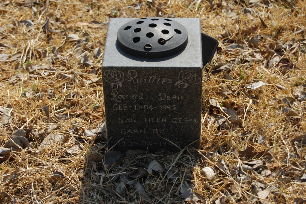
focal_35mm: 82
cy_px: 102
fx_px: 701
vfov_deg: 16.5
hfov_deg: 24.6
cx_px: 153
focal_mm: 55
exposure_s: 1/800
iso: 400
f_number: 7.1
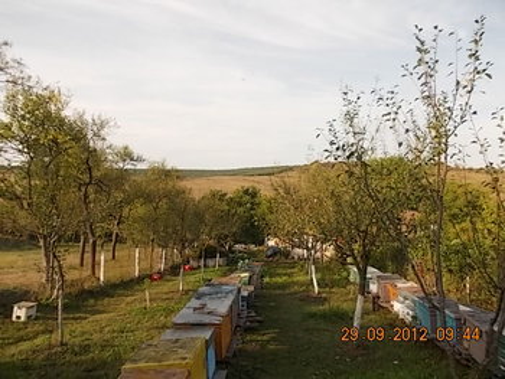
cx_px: 252
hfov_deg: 63.4
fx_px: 409
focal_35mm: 28
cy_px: 190
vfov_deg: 49.8
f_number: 5.4
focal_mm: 4
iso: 80
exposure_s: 1/200
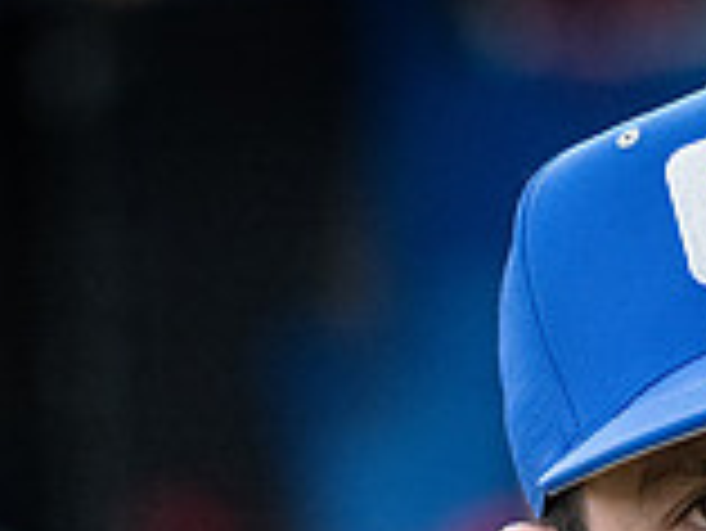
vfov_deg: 1.6
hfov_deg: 2.1
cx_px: 694
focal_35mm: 931
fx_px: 19002
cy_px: 680
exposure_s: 1/1000
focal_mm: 220
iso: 5000
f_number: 5.3
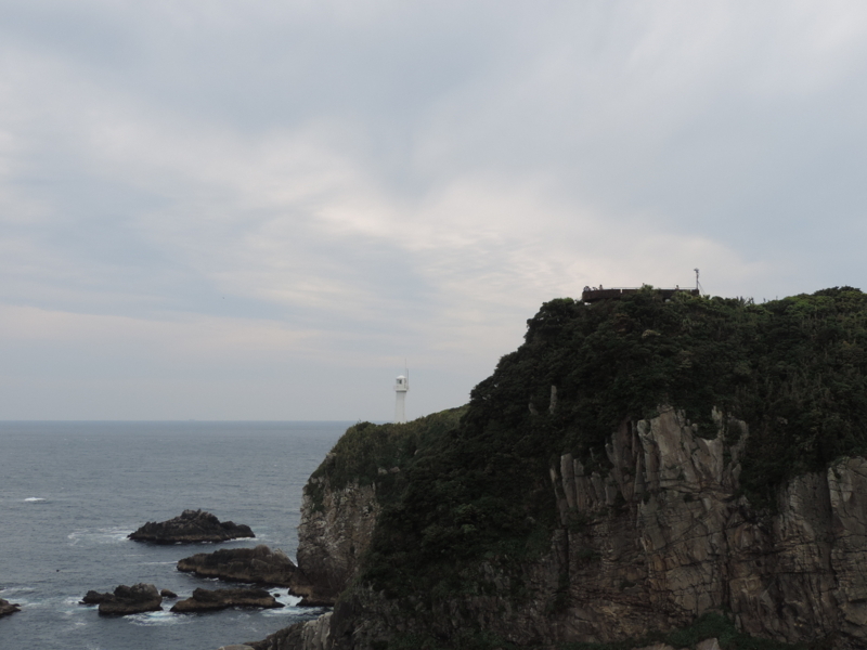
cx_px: 434
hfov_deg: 43.9
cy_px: 325
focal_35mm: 43
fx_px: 1077
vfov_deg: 33.6
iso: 80
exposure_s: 1/800
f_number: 3.4
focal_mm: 7.6
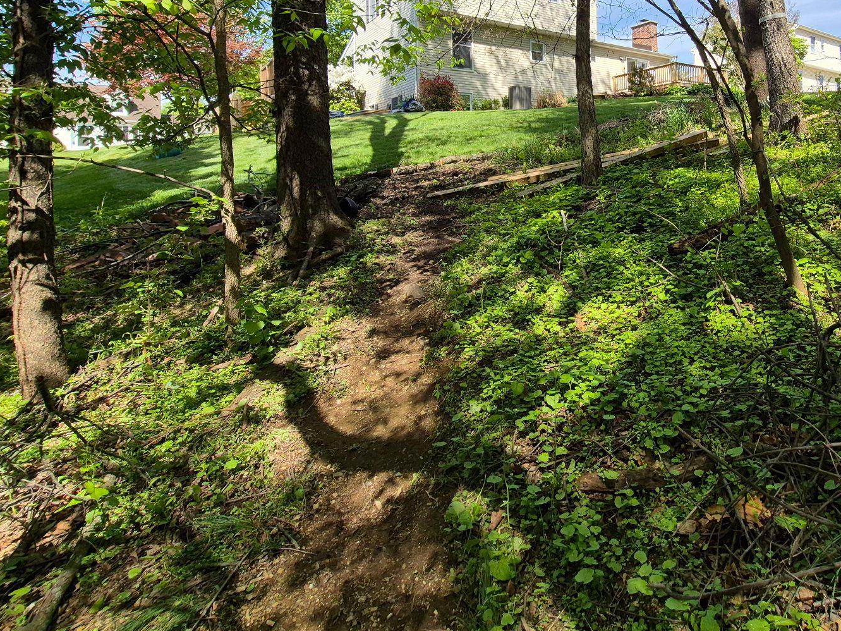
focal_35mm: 20
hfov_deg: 78.3
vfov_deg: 61.6
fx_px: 486
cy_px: 146
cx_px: 580
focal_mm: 1.74
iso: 50
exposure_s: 1/890
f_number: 2.2
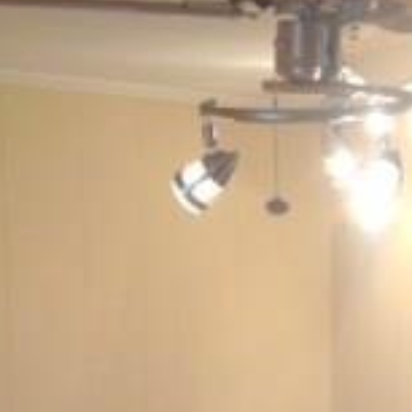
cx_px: 493
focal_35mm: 129
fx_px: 1737
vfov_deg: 13.1
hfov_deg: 13.2
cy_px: 522
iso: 80
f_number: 2.4
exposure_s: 1/15
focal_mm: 4.28
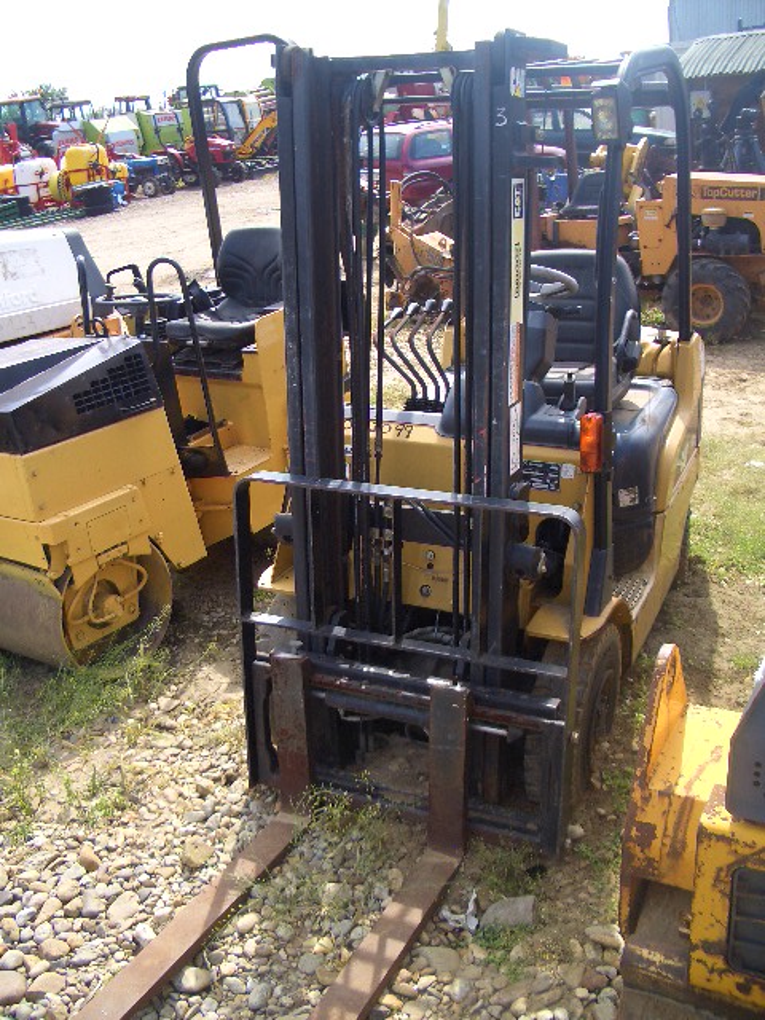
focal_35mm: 35
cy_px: 510
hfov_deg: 40.7
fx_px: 1031
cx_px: 382
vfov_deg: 52.6
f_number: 2.6
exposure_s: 1/320
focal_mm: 5.8
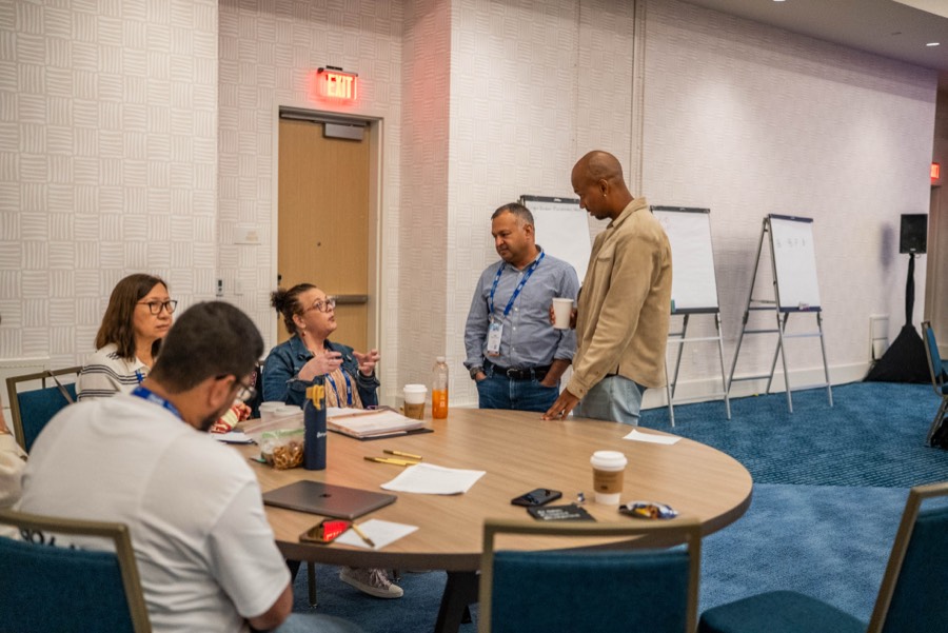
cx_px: 474
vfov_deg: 37.9
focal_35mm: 35
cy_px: 316
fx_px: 922
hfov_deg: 54.4
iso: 5000
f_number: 2.2
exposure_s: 1/250
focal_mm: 35
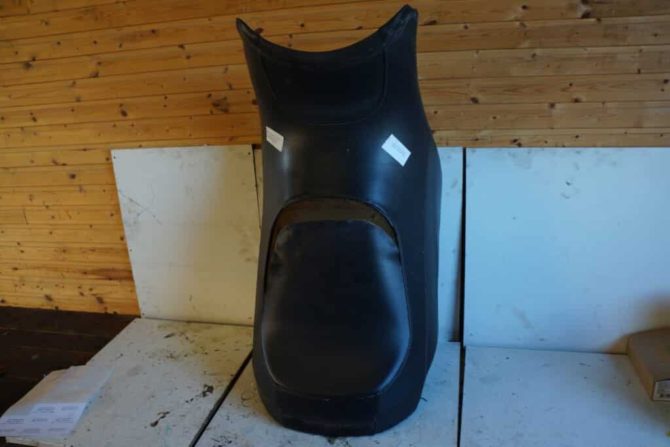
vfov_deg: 47.9
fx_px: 503
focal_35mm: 27
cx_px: 335
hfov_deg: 67.4
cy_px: 224
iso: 250
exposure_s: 1/60
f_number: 4
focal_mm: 18
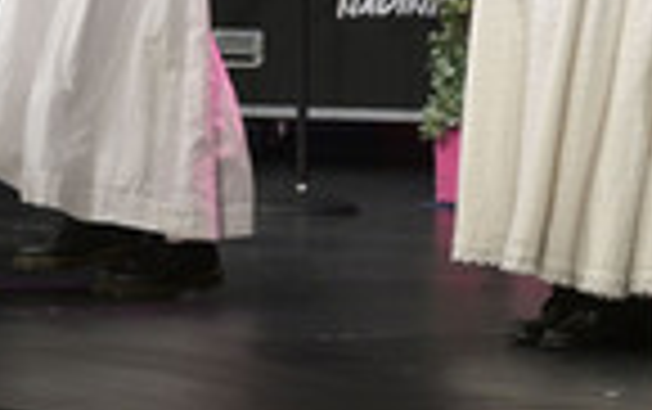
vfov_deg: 5.9
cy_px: -239
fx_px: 3949
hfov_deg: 9.4
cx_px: 236
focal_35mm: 222
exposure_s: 1/250
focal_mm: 70
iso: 2500
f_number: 7.1
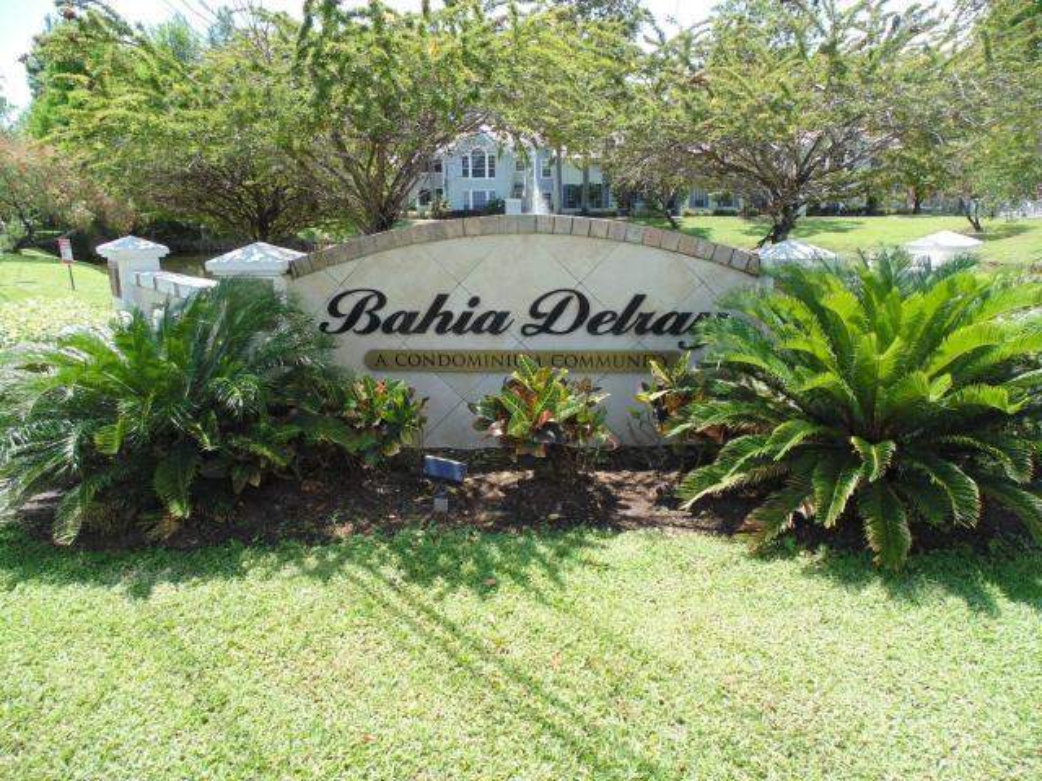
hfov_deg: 76.4
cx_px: 521
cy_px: 390
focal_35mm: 22
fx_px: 662
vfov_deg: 61.1
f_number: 3.1
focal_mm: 4
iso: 80
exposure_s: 1/320
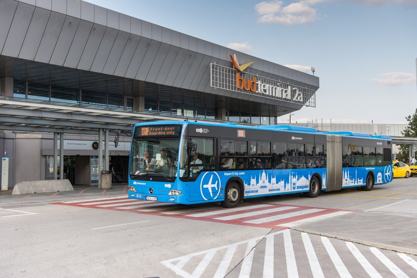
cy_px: 139
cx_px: 208
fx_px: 463
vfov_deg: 33.4
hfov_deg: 48.4
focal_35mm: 40
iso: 100
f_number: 3.5
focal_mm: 40
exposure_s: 1/500
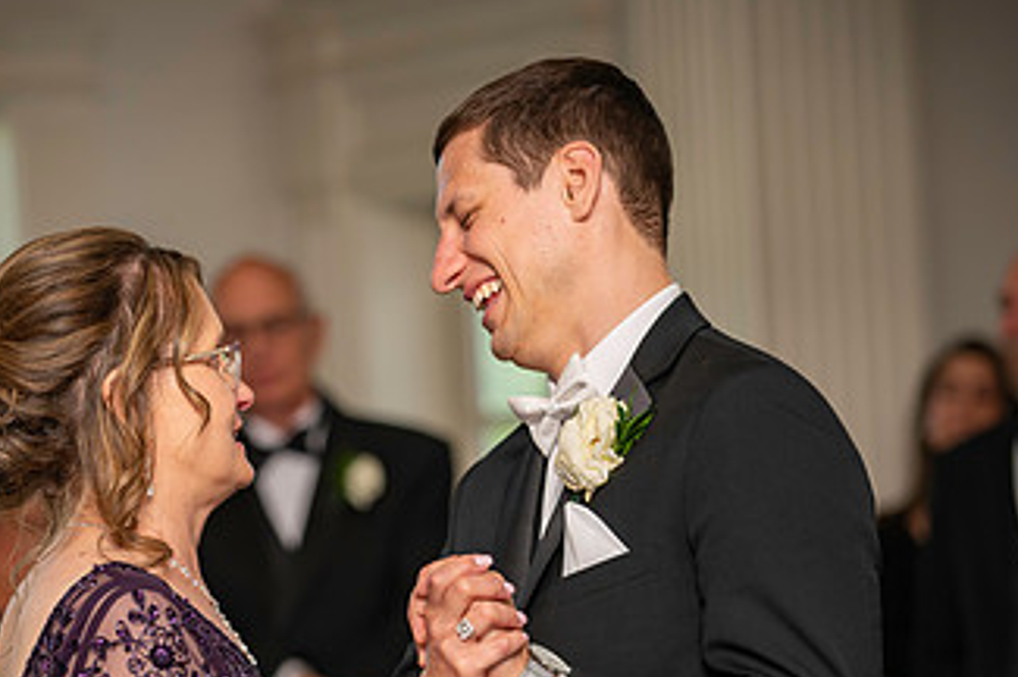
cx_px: 413
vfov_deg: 6.4
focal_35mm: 214
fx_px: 6045
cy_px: 542
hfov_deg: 9.6
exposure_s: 1/125
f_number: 2.8
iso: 640
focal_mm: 120
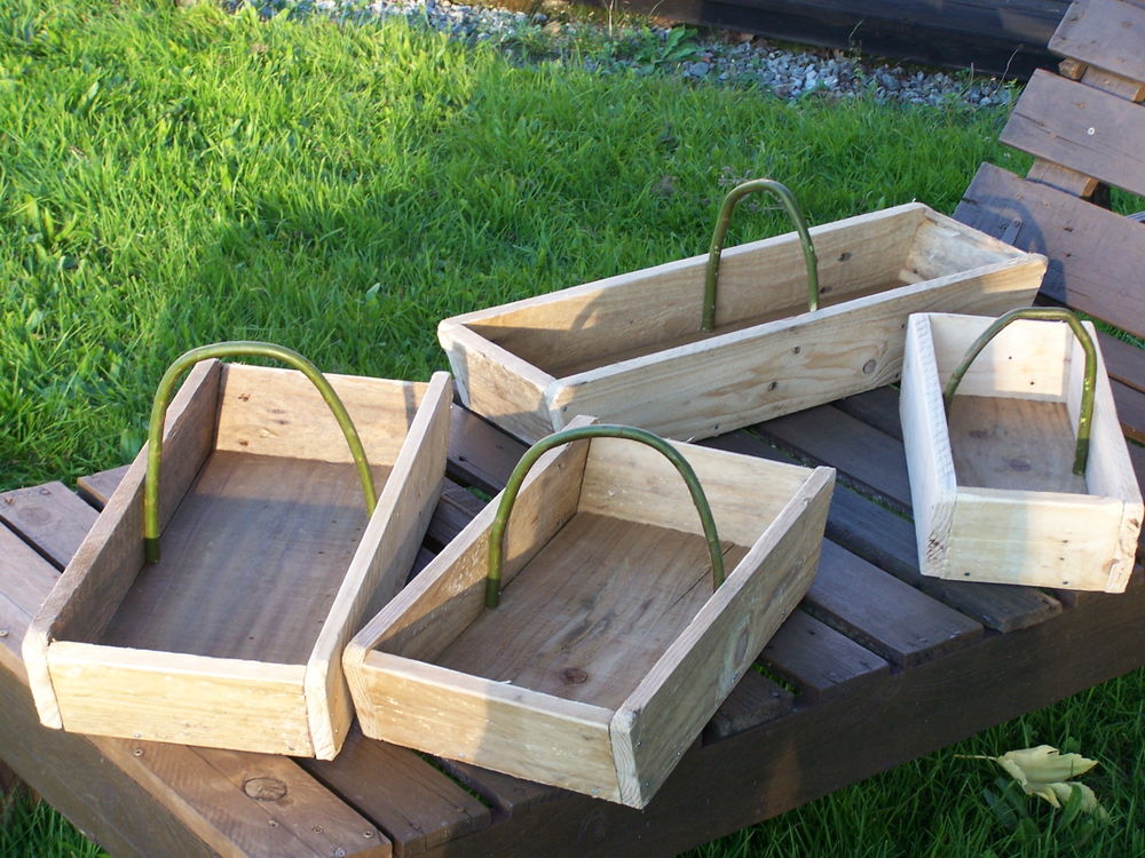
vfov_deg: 18.0
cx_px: 572
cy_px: 429
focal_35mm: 82
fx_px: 2712
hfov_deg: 23.8
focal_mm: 13.7
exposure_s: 1/80
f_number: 3.2
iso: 80
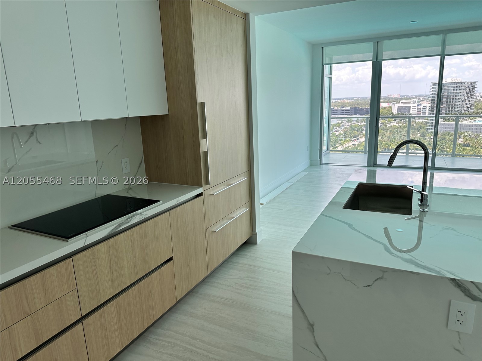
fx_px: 334
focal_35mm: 24
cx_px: 241
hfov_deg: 71.6
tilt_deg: -12.8
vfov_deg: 56.8
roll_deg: +1.8
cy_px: 180
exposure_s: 1/278
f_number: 1.78
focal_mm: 6.86
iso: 80
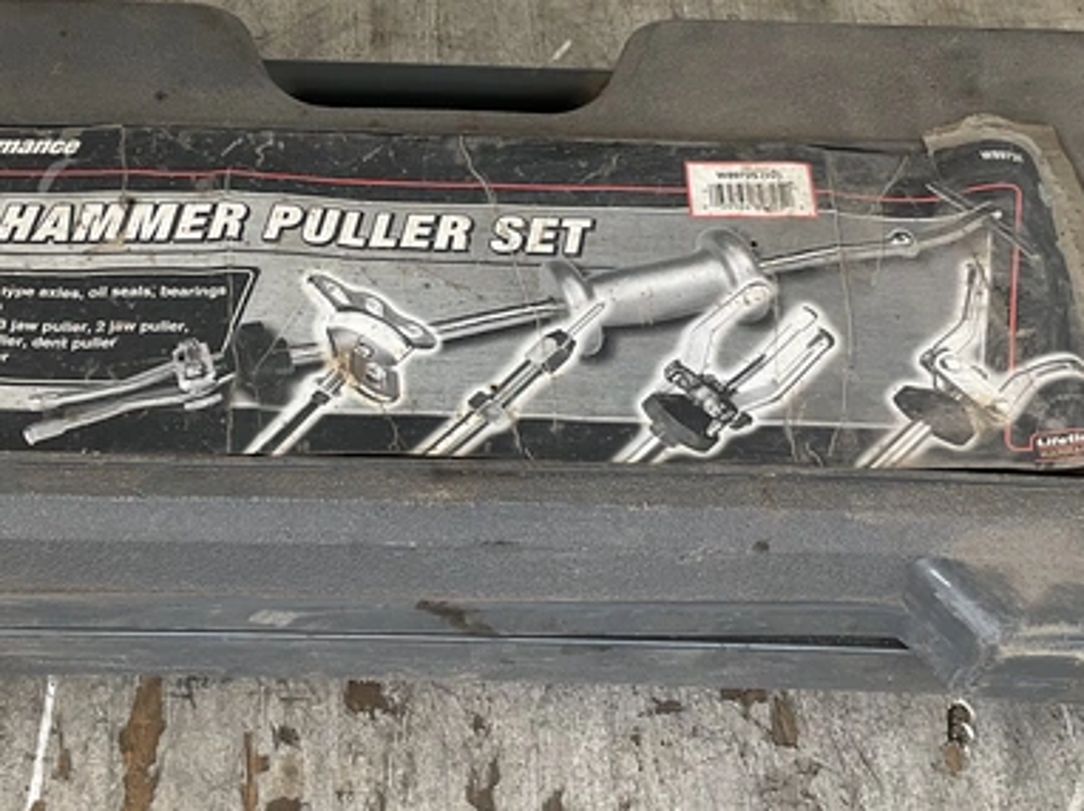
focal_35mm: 57
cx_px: 428
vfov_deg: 25.3
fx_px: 1784
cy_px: 206
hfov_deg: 33.7
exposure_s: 1/122
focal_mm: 3
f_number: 1.8
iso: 20
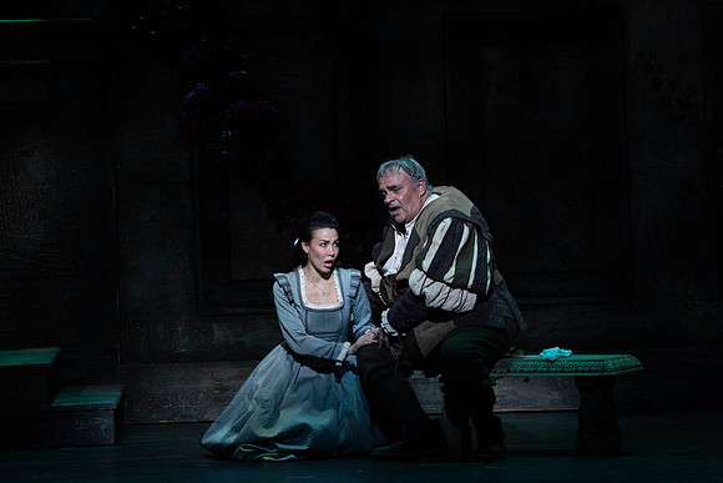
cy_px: 183
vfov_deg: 5.4
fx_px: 5105
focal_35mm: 254
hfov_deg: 8.1
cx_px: 331
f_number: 6.3
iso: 5000
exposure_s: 1/250
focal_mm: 200
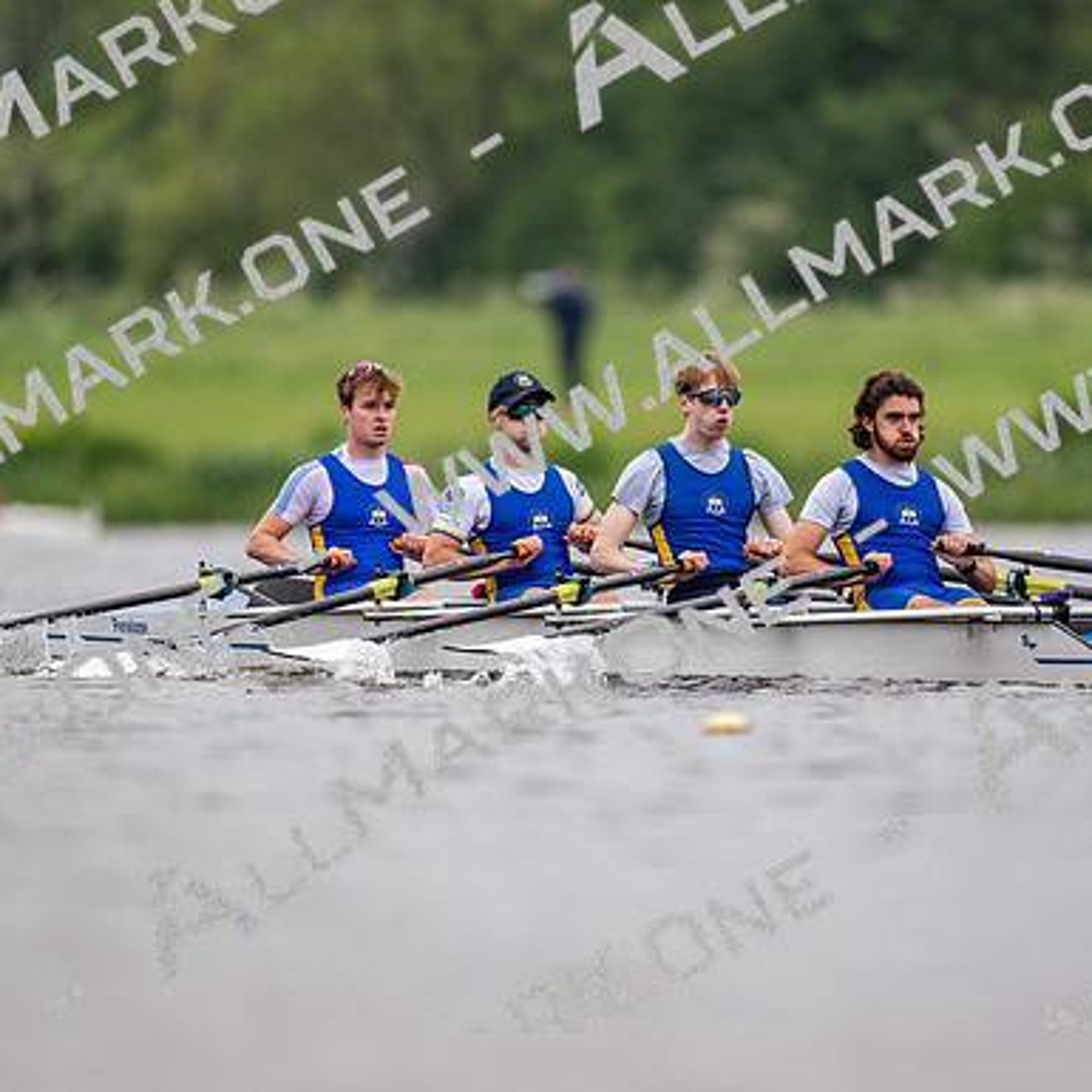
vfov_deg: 2.3
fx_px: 27446
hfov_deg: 2.3
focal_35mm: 769
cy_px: 546
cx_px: 726
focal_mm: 600
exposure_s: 1/2000
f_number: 4
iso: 1100
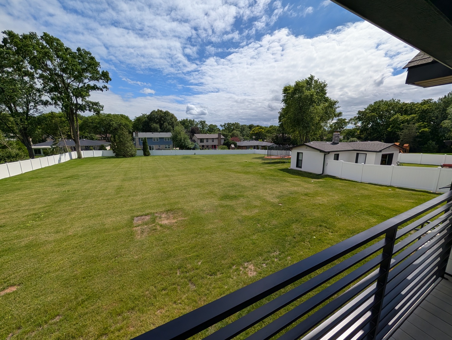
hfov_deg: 110.5
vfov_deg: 94.7
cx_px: 226
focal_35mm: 12
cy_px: 170
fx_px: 157
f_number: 1.7
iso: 68
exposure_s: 1/8333
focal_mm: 2.02
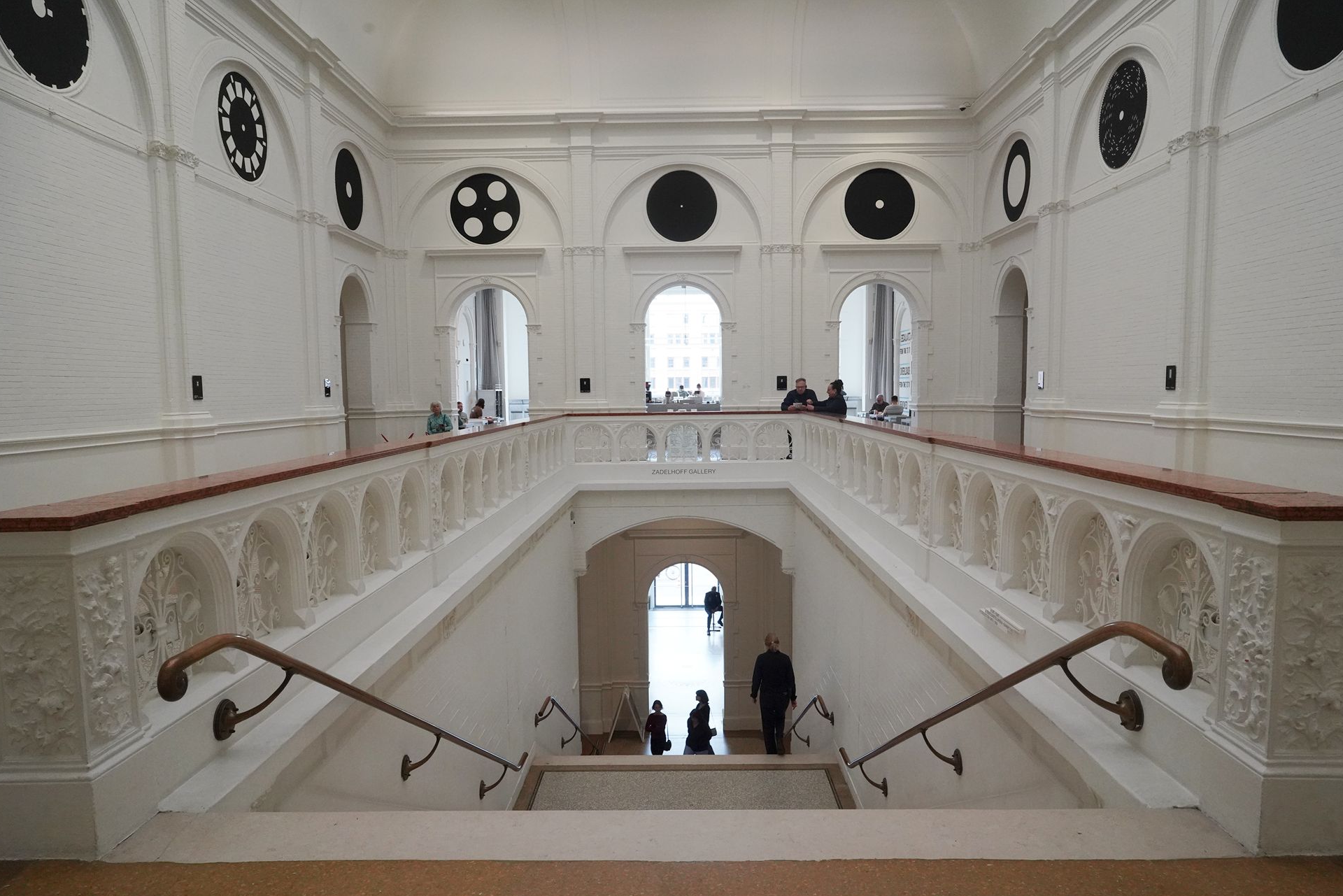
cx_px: 680
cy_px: 466
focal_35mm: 25
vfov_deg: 51.3
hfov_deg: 71.5
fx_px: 933
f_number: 11
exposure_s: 1/80
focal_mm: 24
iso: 3200
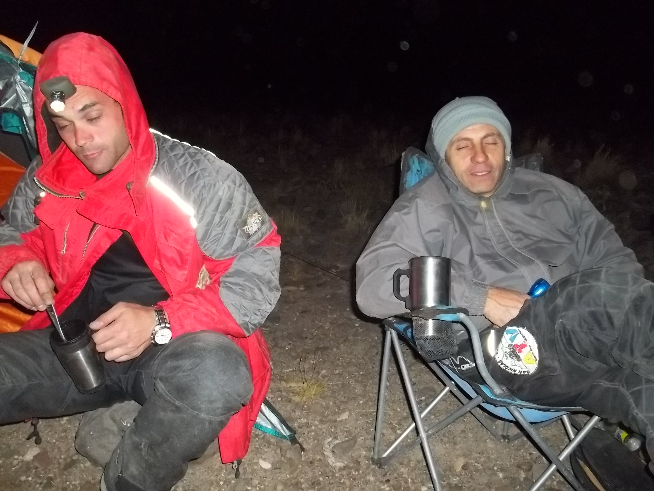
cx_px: 327
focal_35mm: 33
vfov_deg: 42.9
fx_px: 623
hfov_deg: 55.4
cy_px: 246
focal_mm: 5.9
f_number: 3.3
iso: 320
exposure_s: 1/30
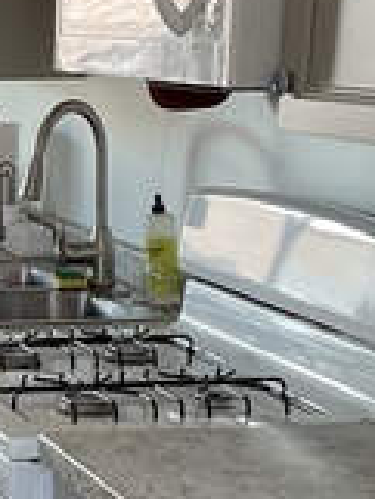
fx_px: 1731
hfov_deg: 11.7
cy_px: 392
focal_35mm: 120
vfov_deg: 16.3
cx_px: -229
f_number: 1.8
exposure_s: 1/60
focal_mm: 3
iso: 80
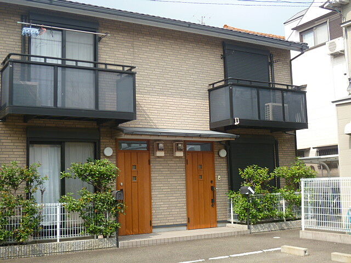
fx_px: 446
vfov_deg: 32.9
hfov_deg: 42.9
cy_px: 132
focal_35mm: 44
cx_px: 176
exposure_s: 1/400
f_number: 3.3
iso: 100
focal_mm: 7.9
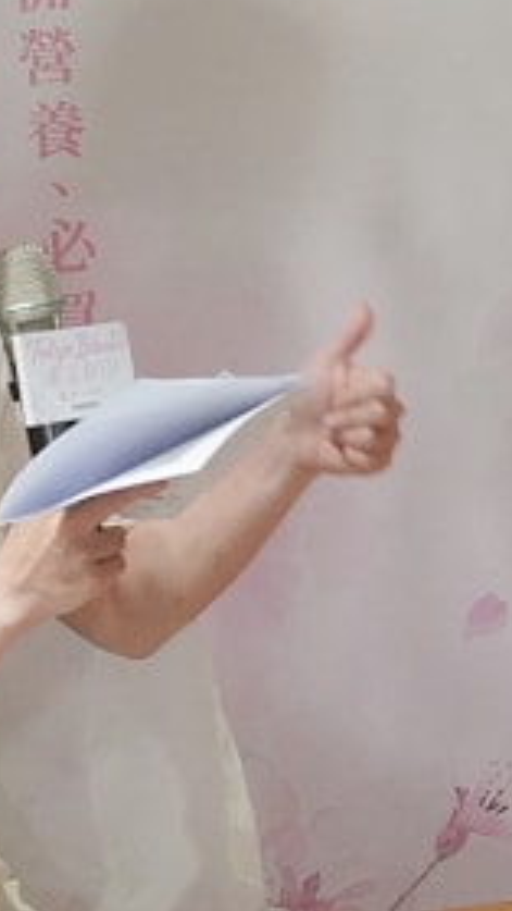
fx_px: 4247
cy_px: 366
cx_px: 1021
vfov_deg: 12.2
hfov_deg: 6.7
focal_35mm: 176
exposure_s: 1/60
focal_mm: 39
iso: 6400
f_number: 4
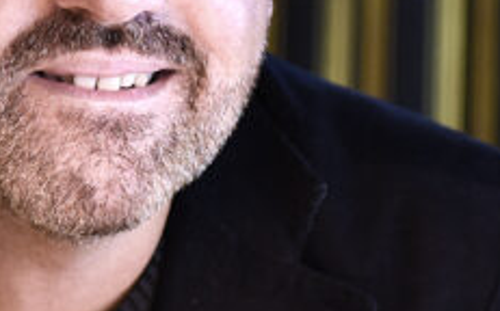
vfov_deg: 2.6
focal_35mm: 506
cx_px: 221
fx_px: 6890
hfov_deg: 4.2
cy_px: 108
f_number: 4
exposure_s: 1/30
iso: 800
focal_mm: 112
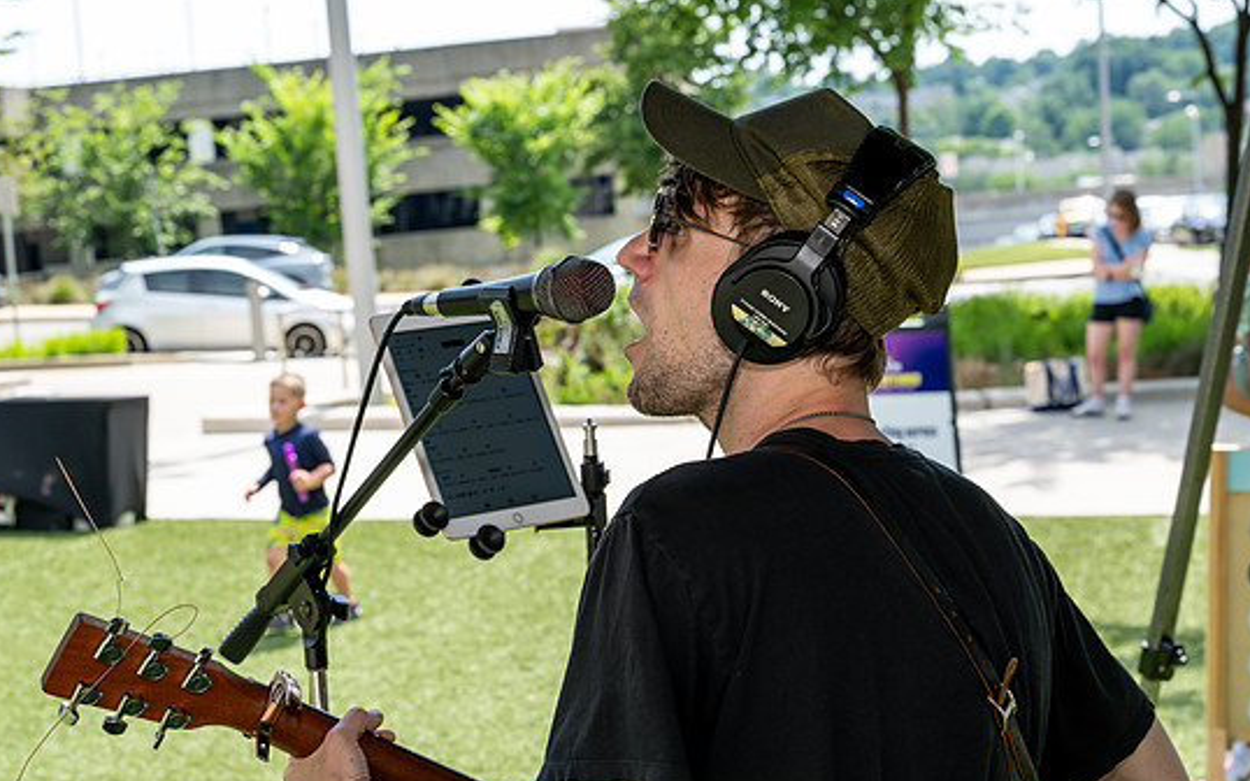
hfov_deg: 31.4
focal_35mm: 65
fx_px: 2214
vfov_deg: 20.0
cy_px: 432
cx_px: 501
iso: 220
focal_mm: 51
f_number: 7.1
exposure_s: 1/320
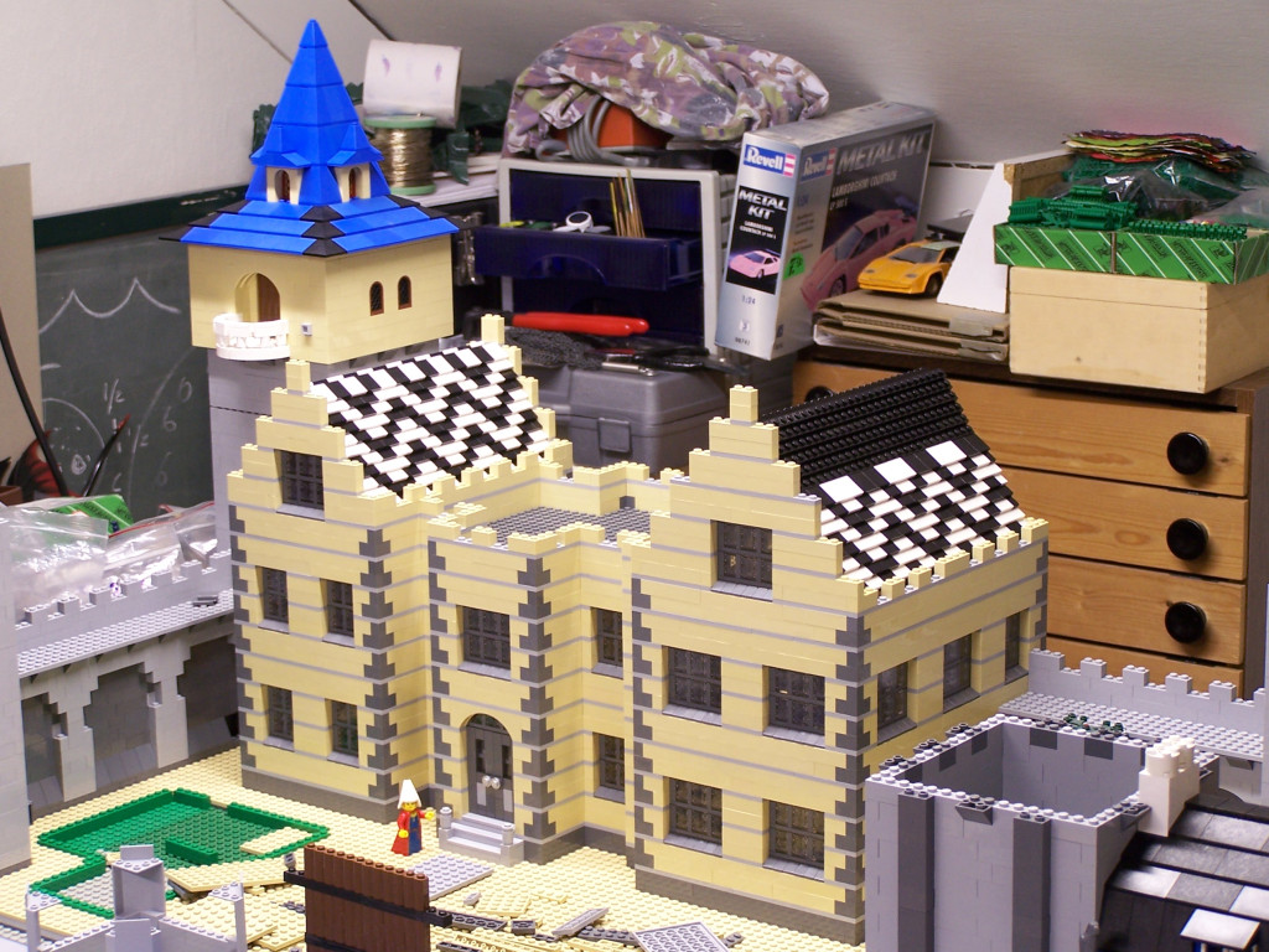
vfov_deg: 18.0
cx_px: 634
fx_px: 3006
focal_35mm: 82
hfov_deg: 23.8
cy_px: 476
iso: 80
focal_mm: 13.7
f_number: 3.2
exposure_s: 1/4
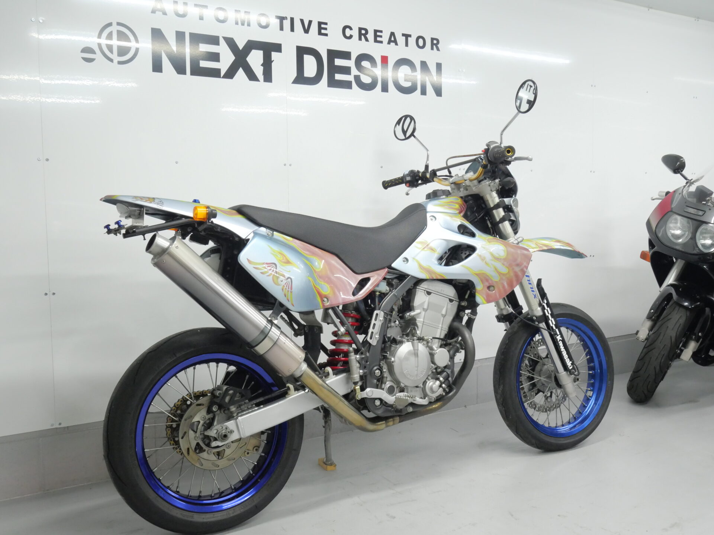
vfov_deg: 41.8
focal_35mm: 34
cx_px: 357
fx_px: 701
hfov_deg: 54.0
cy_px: 268
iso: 3200
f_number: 7.1
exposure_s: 1/60
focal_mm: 17
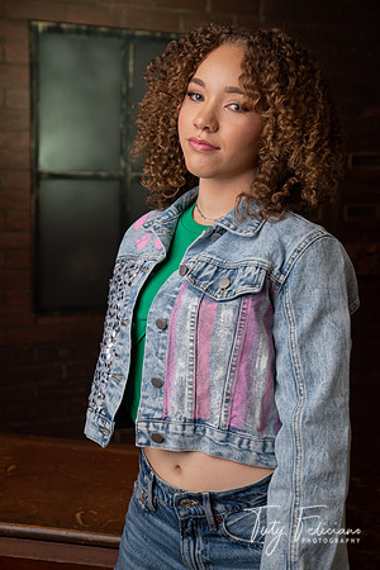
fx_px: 950
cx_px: 190
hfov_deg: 22.6
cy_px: 285
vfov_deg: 33.4
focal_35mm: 60
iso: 100
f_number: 5
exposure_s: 1/80
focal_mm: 60
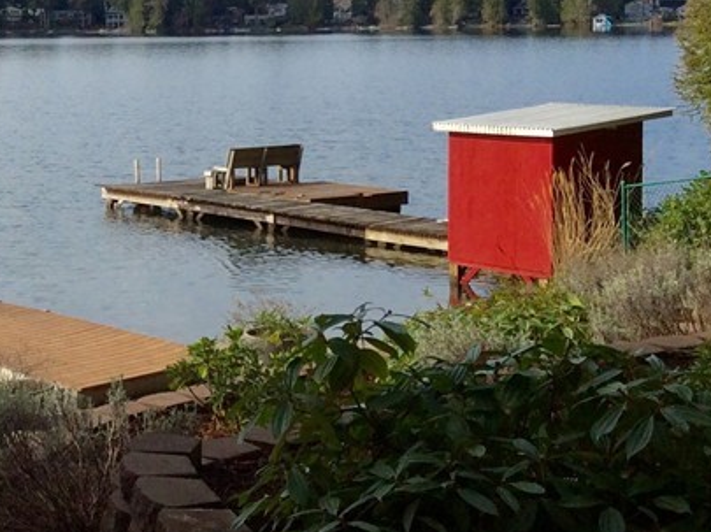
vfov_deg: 18.1
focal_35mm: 81
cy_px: 163
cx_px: 130
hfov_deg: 23.7
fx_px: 1662
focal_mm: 3.3
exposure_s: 1/1466
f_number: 2.4
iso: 32
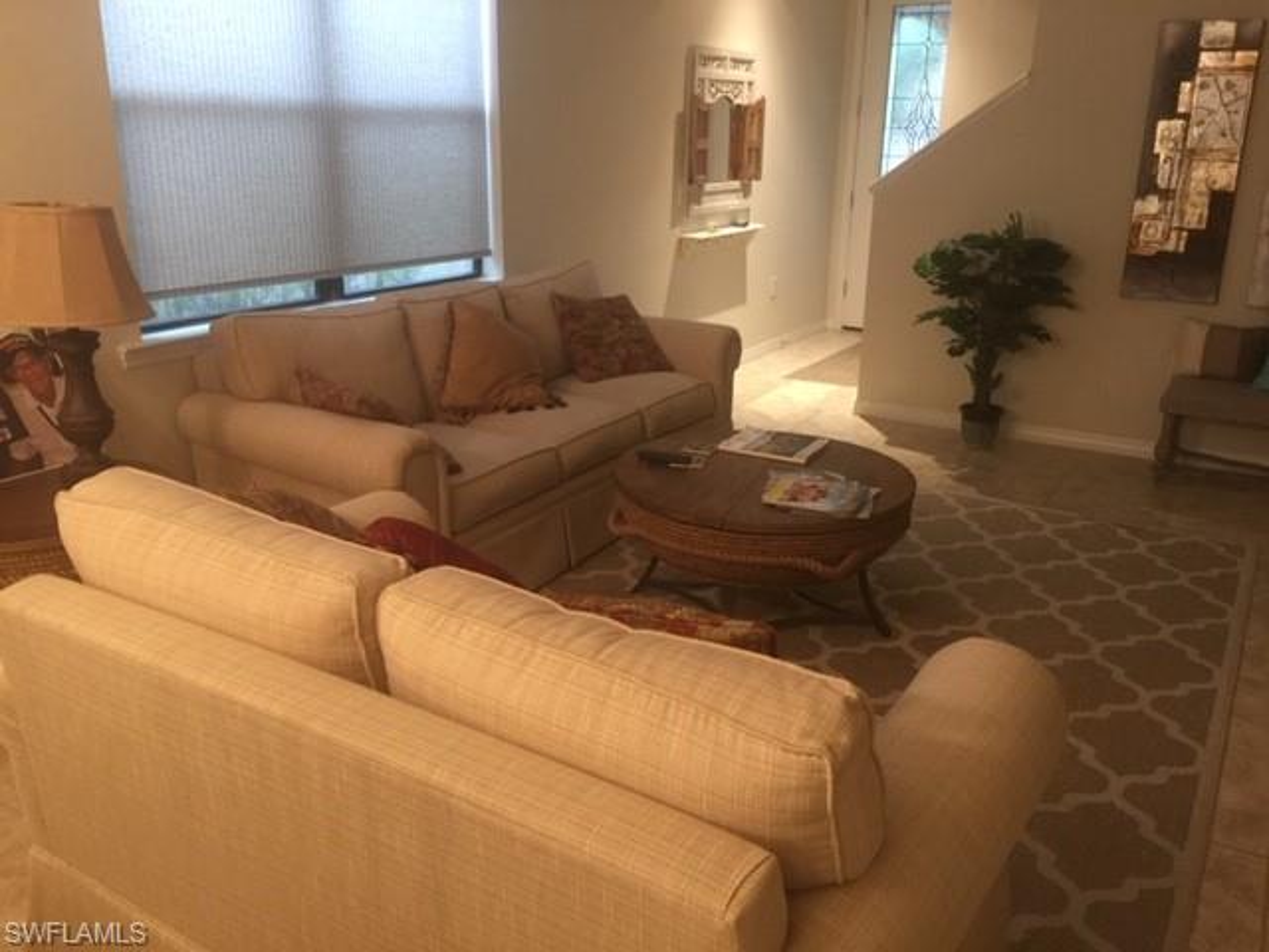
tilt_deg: -18.0
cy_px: 476
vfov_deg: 48.2
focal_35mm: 29
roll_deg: -1.6
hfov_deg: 61.7
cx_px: 634
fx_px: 1063
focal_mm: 4.15
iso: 100
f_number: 2.2
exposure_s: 1/10
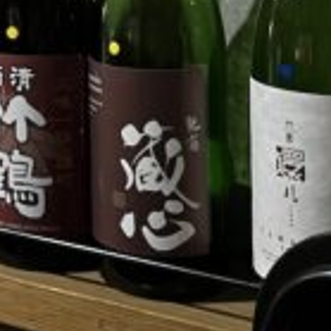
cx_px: -193
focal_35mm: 124
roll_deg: +1.5
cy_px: -180
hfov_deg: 13.1
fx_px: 1341
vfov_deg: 13.2
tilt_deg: -2.5
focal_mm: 5.1
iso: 640
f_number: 1.6
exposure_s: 1/29
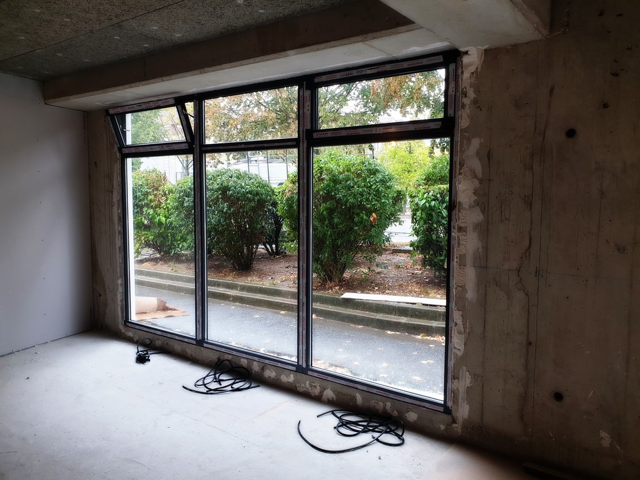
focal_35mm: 26
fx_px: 481
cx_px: 320
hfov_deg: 67.3
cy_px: 240
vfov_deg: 53.1
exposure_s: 1/50
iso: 80
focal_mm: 4.3
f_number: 2.4
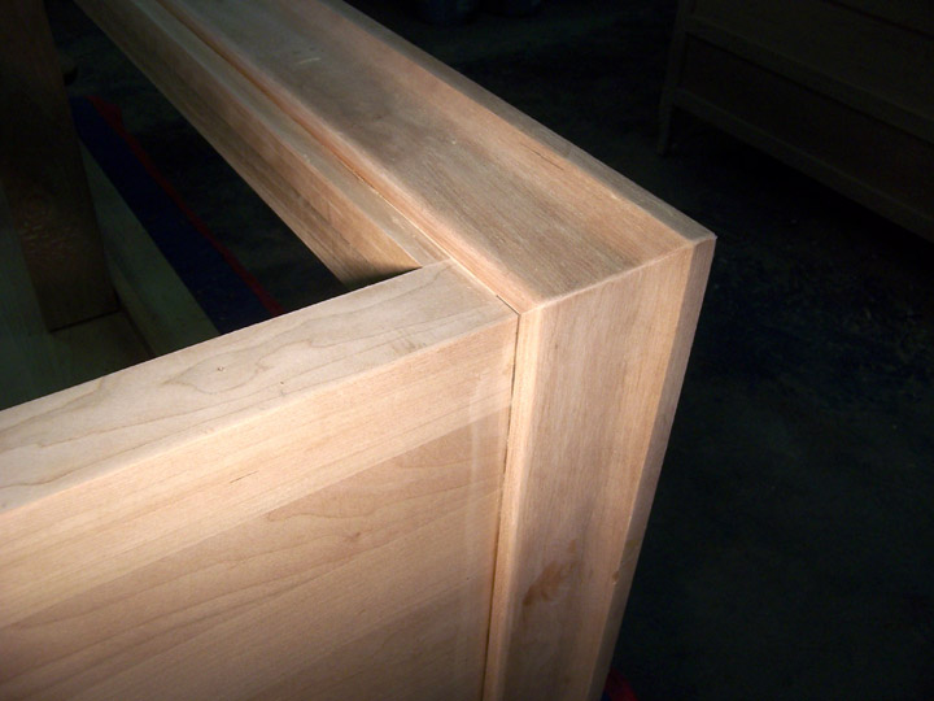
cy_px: 350
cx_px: 467
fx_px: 890
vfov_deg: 42.9
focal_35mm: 33
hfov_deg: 55.4
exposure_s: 1/60
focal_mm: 5.5
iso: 80
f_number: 3.4
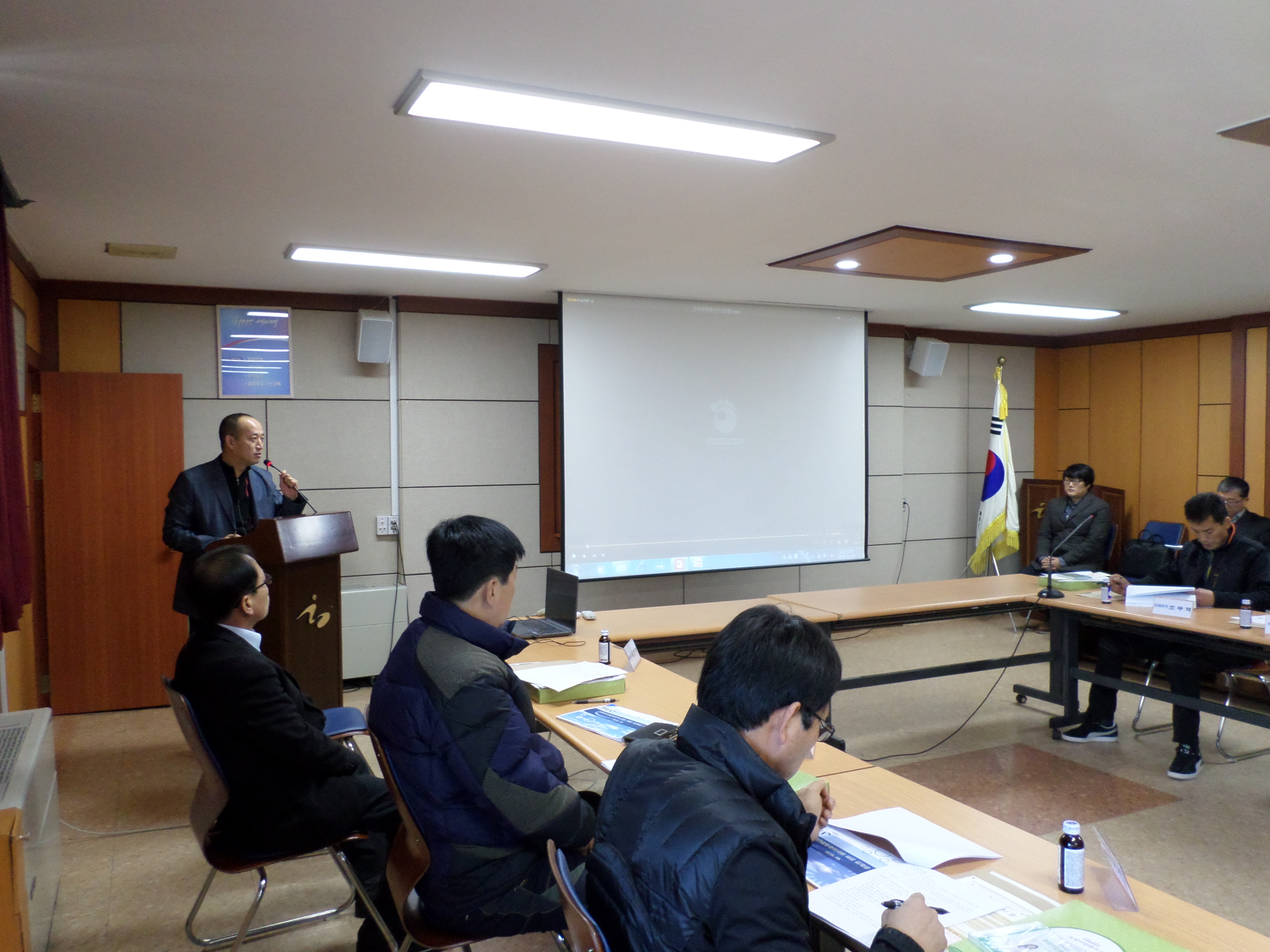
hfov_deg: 67.3
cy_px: 481
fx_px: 954
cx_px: 642
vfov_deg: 53.1
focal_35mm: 26
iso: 200
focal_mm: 4.5
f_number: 2.5
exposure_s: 1/30
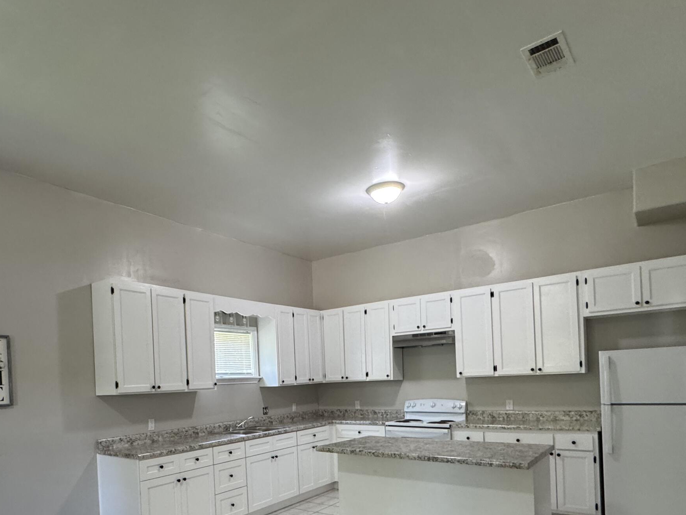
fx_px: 476
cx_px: 263
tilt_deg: -0.6
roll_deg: +2.9
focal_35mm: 24
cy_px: 385
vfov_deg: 54.2
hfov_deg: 70.6
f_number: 2.2
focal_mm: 2.22
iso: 320
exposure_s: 1/61
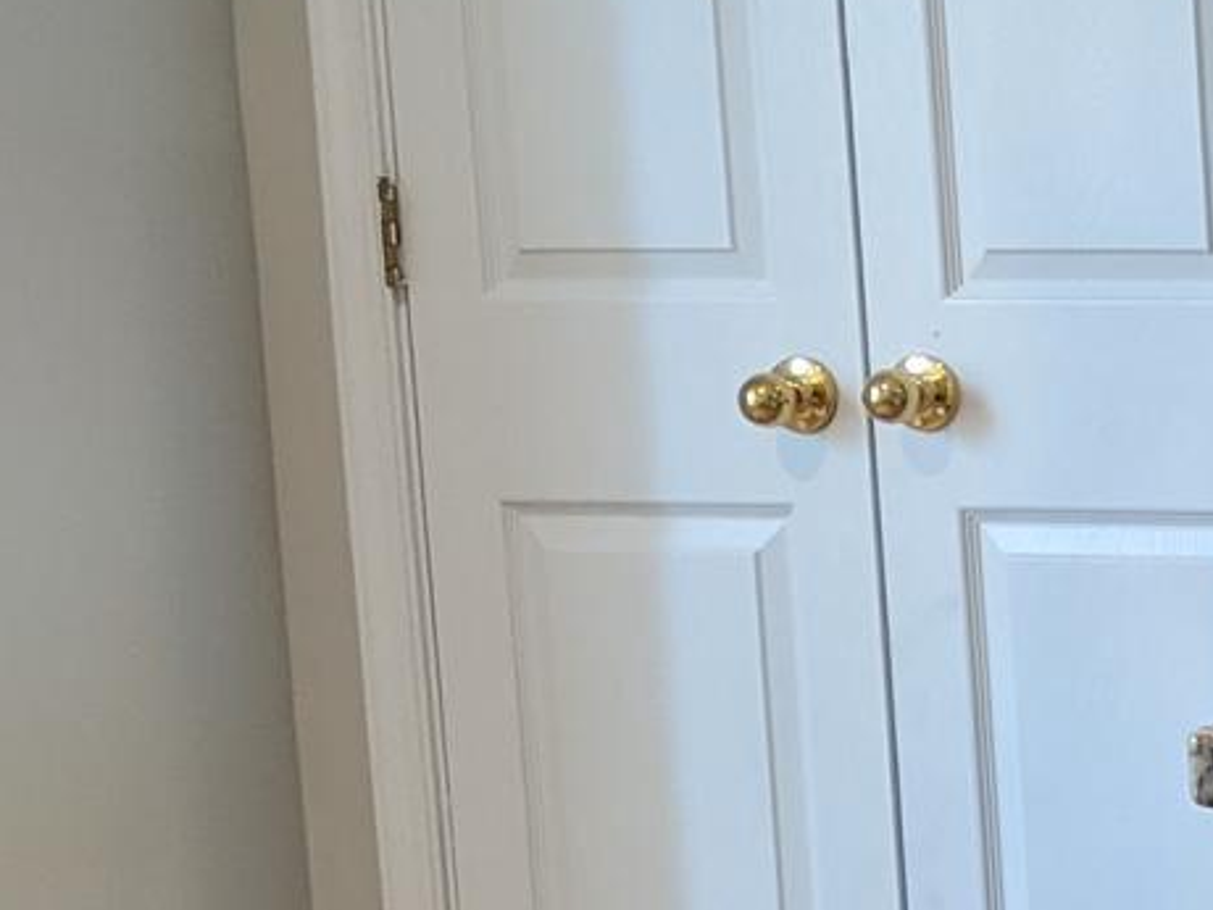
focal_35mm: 120
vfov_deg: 12.3
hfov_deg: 13.4
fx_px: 4206
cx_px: 2629
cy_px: 679
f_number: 1.8
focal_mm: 4.44
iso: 107
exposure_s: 1/24
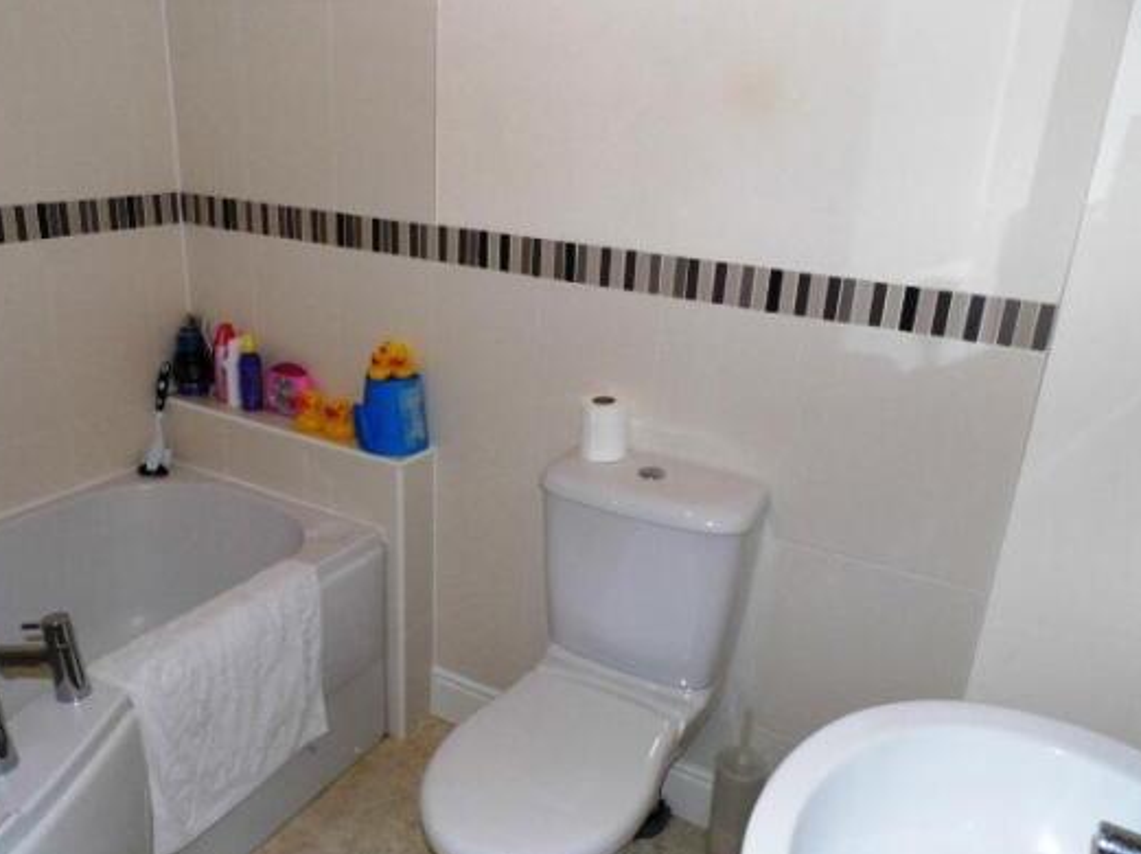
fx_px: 922
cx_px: 538
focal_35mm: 28
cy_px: 472
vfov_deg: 49.6
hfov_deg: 63.4
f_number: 3.1
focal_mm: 4.5
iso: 200
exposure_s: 1/60
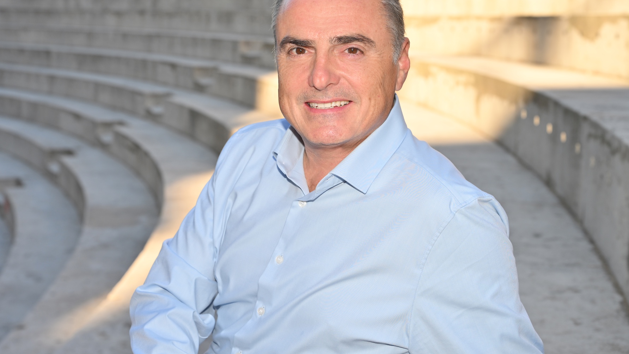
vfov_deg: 19.4
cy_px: 139
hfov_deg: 33.8
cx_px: 311
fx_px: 1034
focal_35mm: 62
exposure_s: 1/200
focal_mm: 55
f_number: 5.6
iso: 100
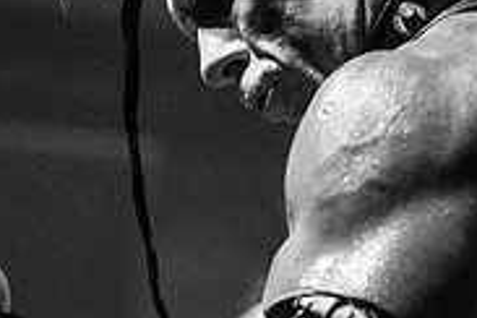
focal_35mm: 402
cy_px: 152
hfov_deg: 5.1
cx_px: 50
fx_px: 5326
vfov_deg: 3.4
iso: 2000
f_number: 3.2
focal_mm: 116
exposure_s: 1/200
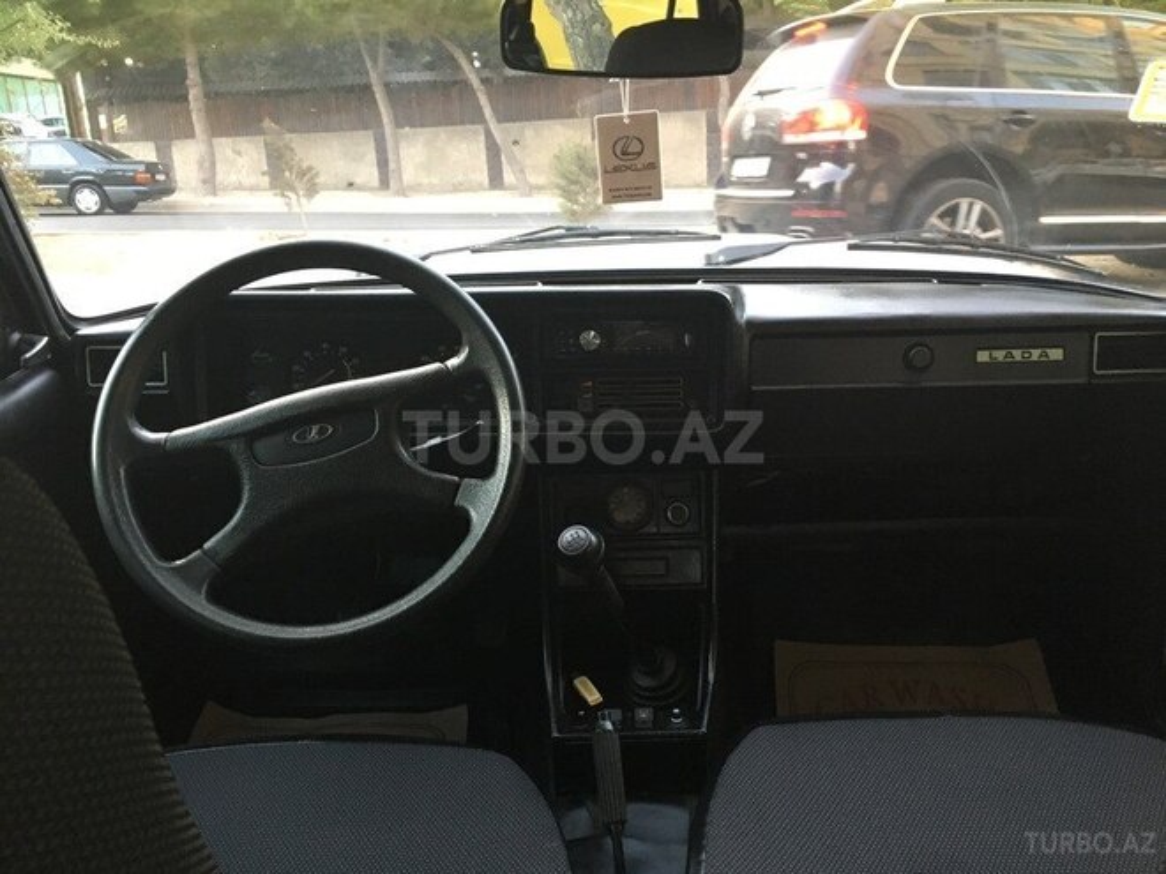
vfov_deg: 48.2
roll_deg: +3.4
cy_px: 437
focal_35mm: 29
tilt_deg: -15.4
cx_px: 583
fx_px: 977
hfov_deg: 61.7
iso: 200
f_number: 2.2
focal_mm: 4.15
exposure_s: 1/33
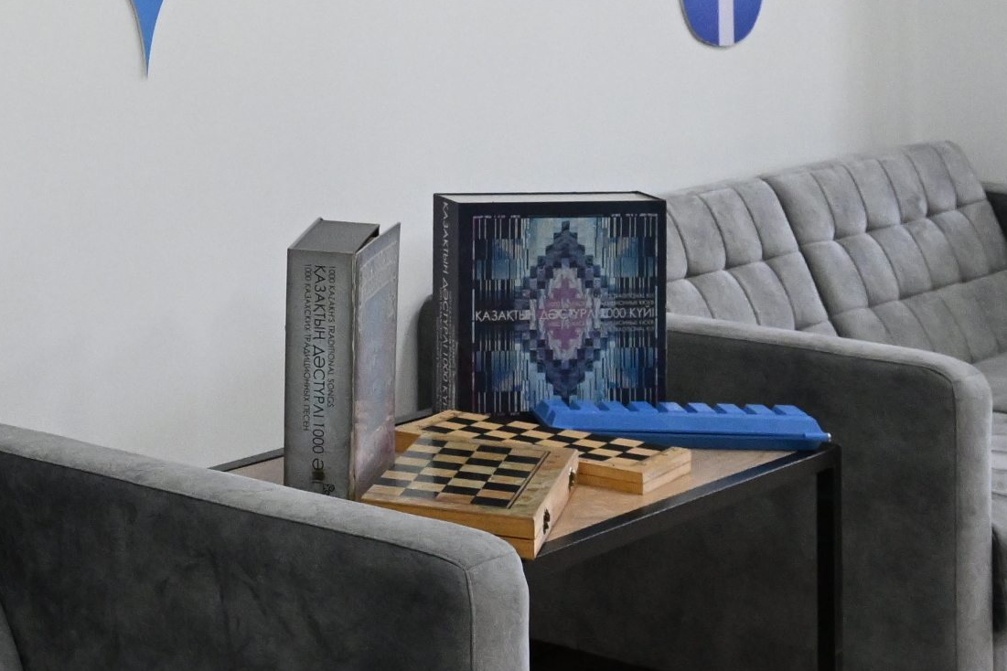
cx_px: -226
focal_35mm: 90
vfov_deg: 14.2
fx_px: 2517
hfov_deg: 21.0
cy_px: -343
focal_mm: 24
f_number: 6.3
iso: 3200
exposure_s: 1/250
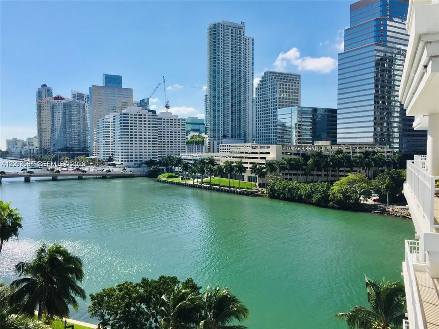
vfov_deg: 48.2
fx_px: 368
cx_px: 220
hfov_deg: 61.7
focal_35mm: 29
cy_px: 164
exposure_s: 1/3300
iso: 32
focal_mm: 4.15
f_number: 2.2
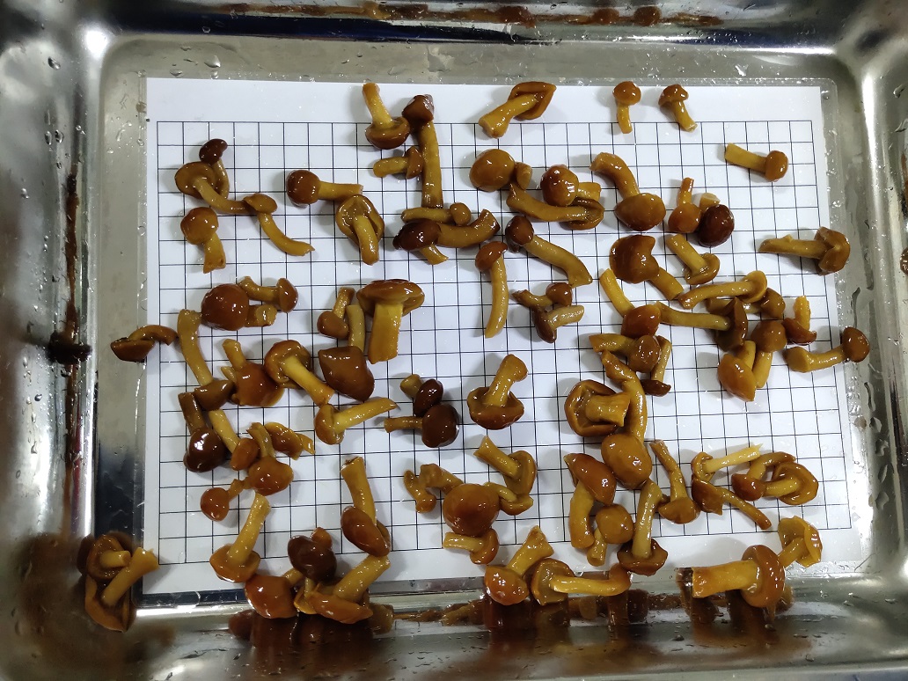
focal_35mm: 29
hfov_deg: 61.7
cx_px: 454
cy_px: 340
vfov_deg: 48.2
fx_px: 761
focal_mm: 4.27
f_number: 1.8
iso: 373
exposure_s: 1/33
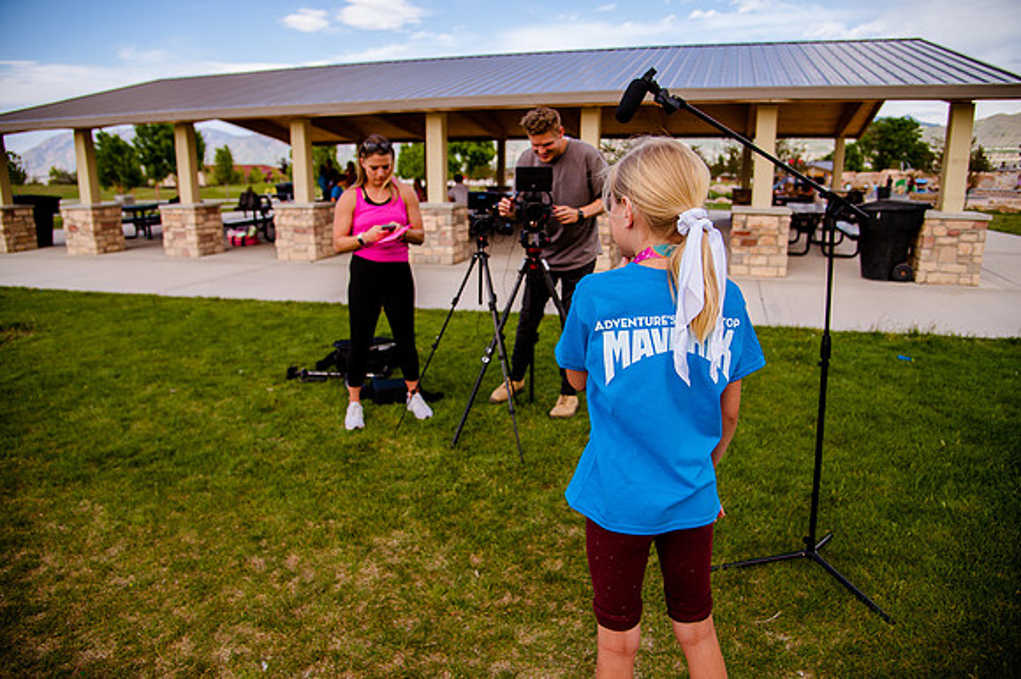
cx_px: 510
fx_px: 699
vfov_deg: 51.8
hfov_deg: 72.2
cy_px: 340
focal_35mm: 25
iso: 200
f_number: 4
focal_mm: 24
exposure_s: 1/800
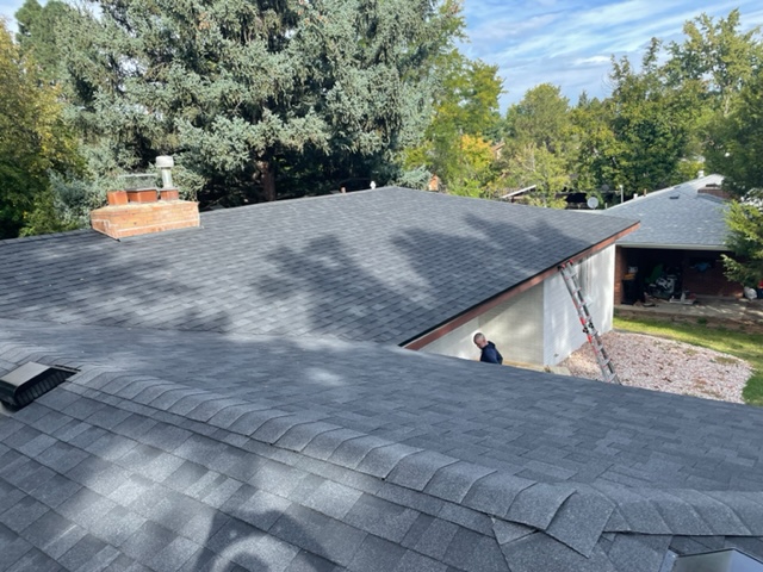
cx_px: 382
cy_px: 286
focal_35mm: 26
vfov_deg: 53.1
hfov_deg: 67.3
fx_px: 573
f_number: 1.6
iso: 32
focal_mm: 4.2
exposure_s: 1/703
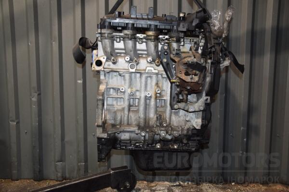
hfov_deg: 53.1
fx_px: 289
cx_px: 144
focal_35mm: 36
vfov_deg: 36.9
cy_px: 96
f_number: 5
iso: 800
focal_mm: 24
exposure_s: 1/60
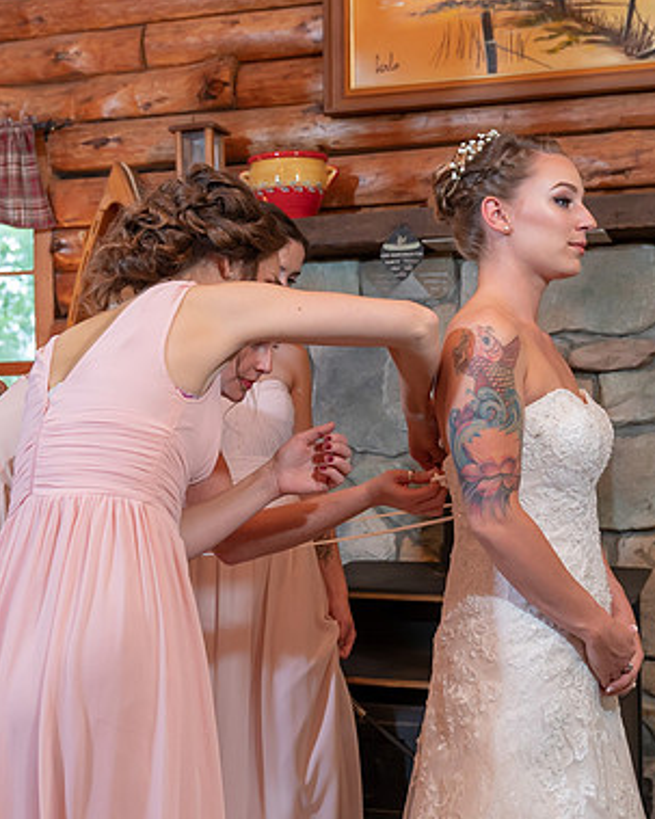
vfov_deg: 34.2
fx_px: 1333
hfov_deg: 27.6
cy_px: 400
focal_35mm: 55
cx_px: 284
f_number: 4
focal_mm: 36
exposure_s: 1/200
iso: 2000
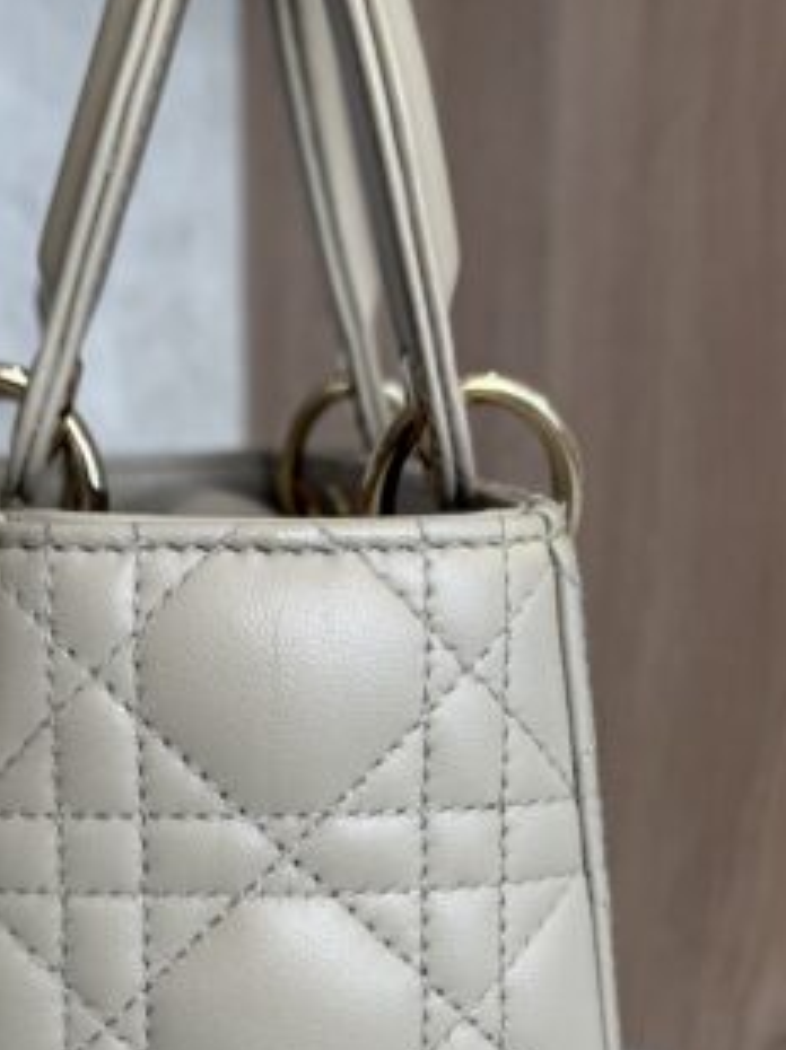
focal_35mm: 62
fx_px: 1880
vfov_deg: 30.1
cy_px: 908
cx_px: 254
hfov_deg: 23.5
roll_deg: +0.1
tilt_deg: -14.7
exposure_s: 1/120
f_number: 1.78
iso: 80
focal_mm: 6.76
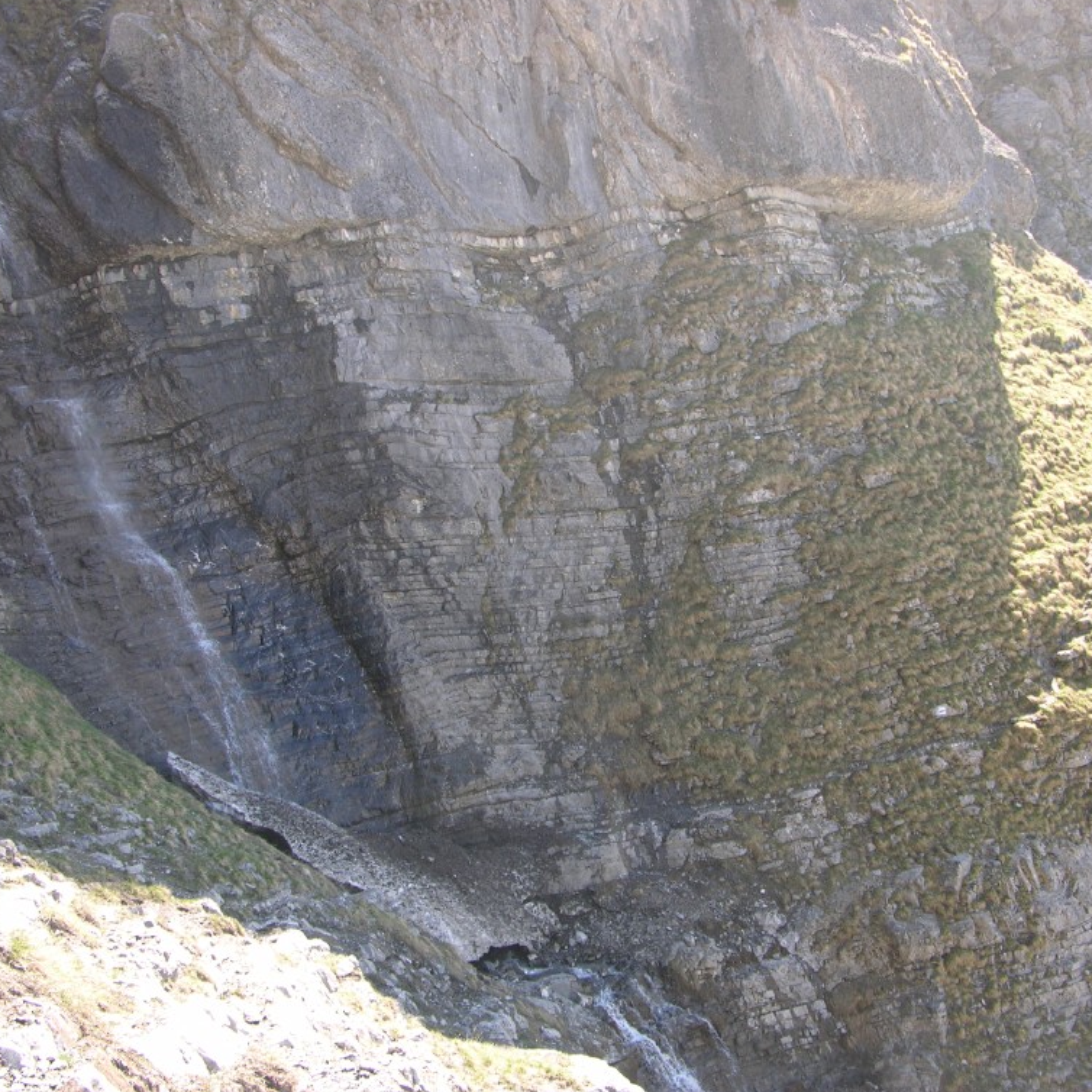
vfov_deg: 40.0
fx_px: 1499
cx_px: 569
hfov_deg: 40.0
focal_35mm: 42
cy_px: 543
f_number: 4
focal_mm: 9
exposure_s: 1/66.4
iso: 50
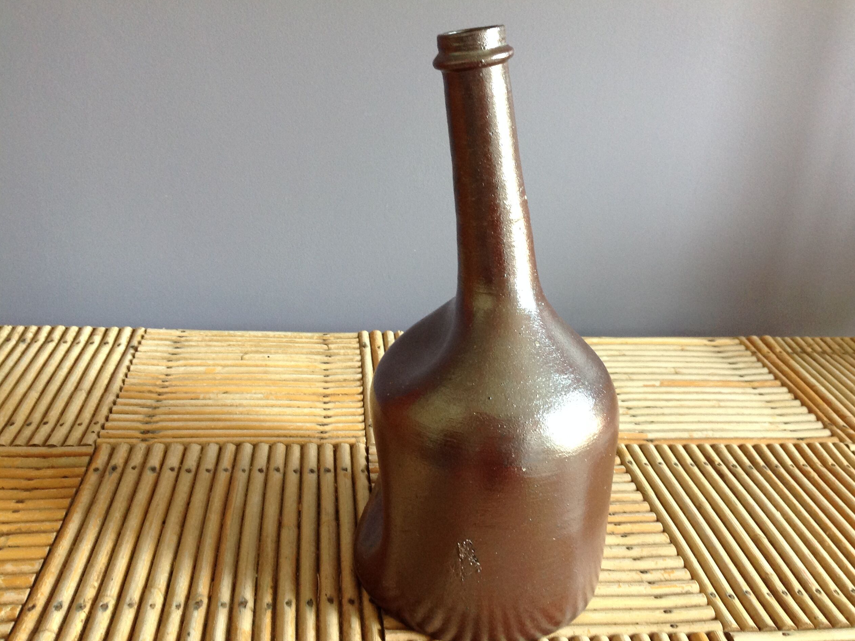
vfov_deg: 39.7
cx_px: 439
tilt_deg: -21.4
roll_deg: -4.7
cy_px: 326
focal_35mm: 36
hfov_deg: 51.3
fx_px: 889
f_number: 2.4
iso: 125
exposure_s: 1/15
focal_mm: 4.28
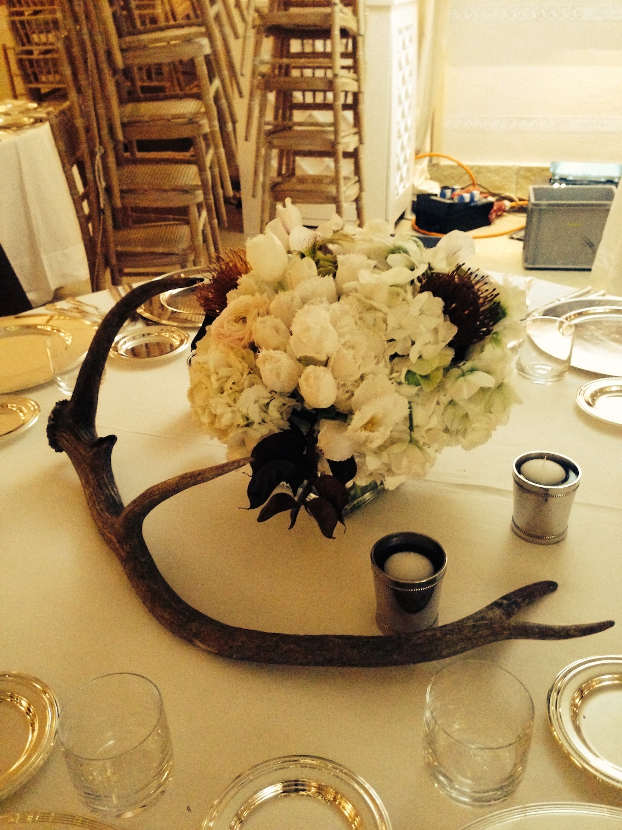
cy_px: 415
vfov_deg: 55.4
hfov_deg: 42.9
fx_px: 791
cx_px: 311
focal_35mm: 33
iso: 800
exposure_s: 1/15
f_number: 2.4
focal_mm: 4.12
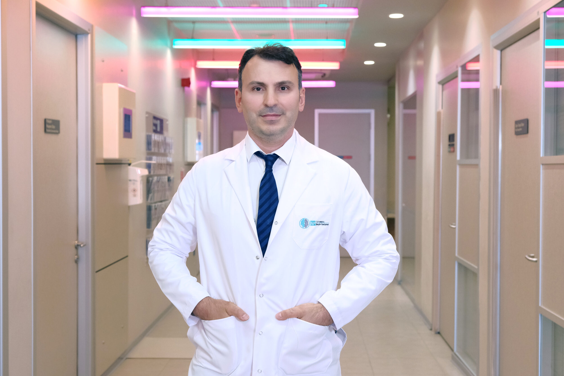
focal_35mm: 52
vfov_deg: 26.0
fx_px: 815
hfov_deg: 38.2
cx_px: 284
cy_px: 191
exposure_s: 1/80
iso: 2000
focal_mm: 34.3
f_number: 4.5
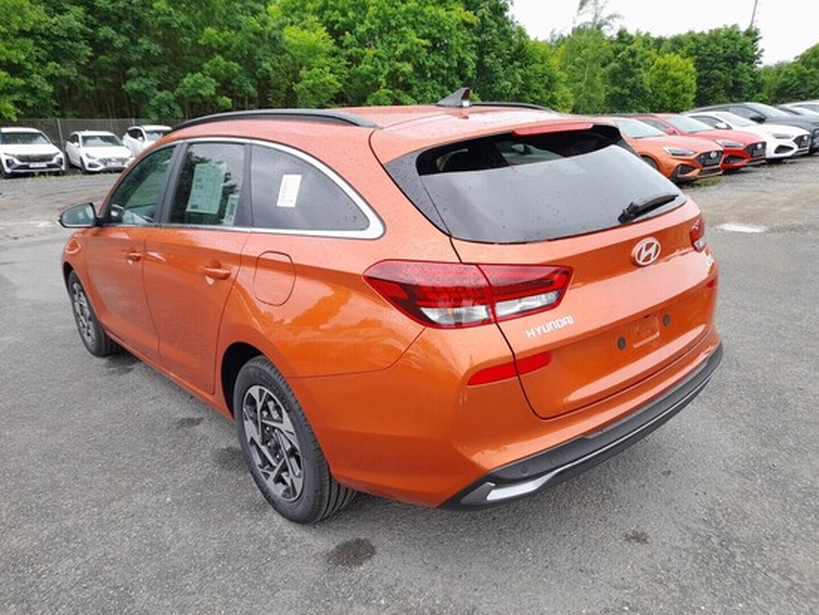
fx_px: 592
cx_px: 410
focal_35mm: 25
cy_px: 308
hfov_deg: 69.4
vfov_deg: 54.9
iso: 25
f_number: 2
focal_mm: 4.6
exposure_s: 1/100
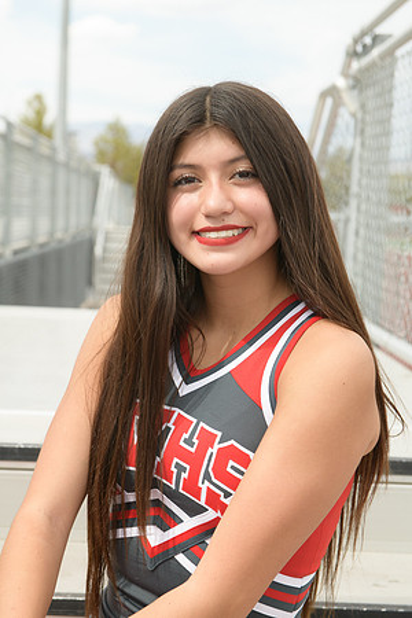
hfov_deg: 19.5
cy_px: 309
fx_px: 1202
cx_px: 206
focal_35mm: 70
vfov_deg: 28.8
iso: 800
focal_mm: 70
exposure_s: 1/1250
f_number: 5.6
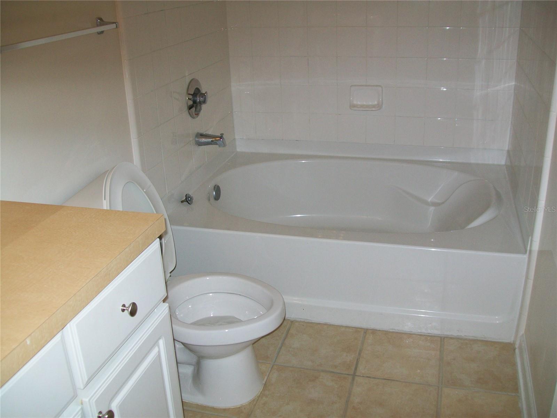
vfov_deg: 39.7
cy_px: 209
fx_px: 579
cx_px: 278
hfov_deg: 51.4
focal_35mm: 36
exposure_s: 1/60
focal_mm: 6
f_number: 2.7
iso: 64
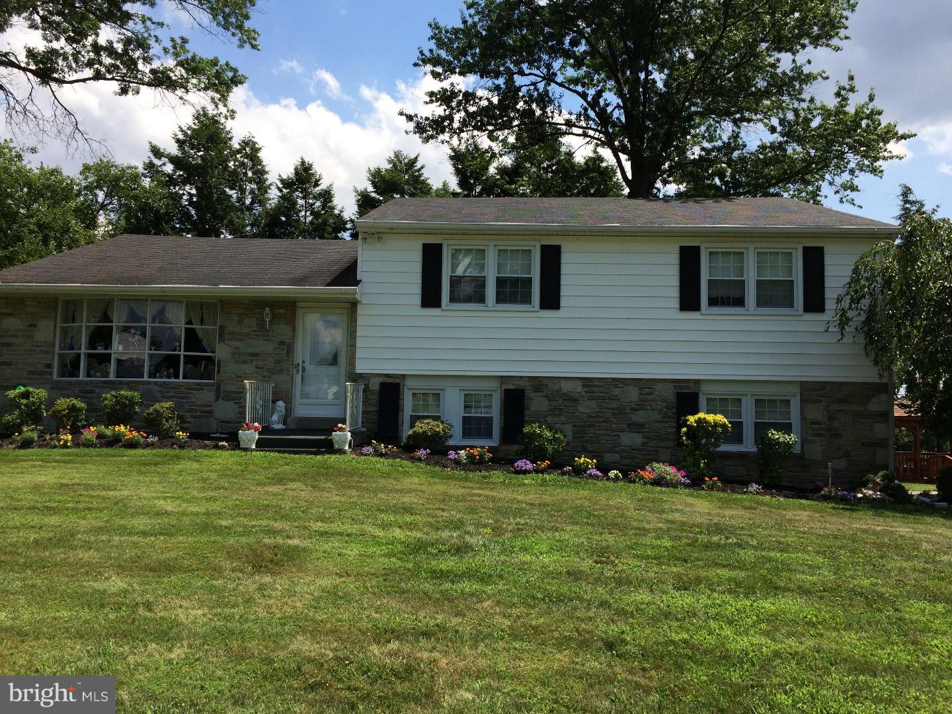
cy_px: 357
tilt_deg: +2.6
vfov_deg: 48.2
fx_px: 798
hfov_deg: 61.7
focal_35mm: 29
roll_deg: -0.4
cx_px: 476
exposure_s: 1/2053
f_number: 2.2
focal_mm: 4.15
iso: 32
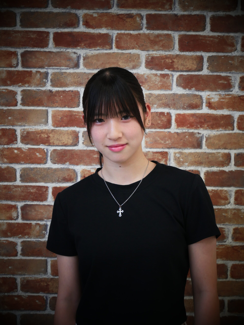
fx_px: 601
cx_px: 122
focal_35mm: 64
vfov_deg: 30.3
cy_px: 162
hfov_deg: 22.9
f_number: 5.6
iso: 800
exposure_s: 1/80
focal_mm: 32
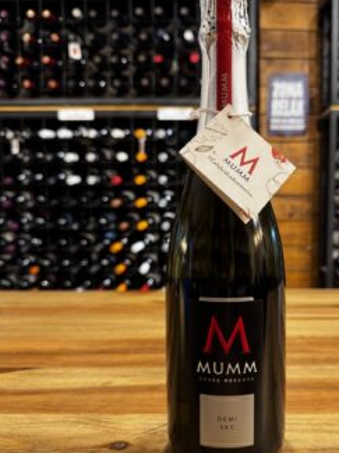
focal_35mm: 32
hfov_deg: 43.6
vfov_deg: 56.7
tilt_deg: -5.2
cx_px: 223
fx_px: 418
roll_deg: +0.0
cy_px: 245
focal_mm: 6.76
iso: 250
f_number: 1.78
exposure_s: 1/50
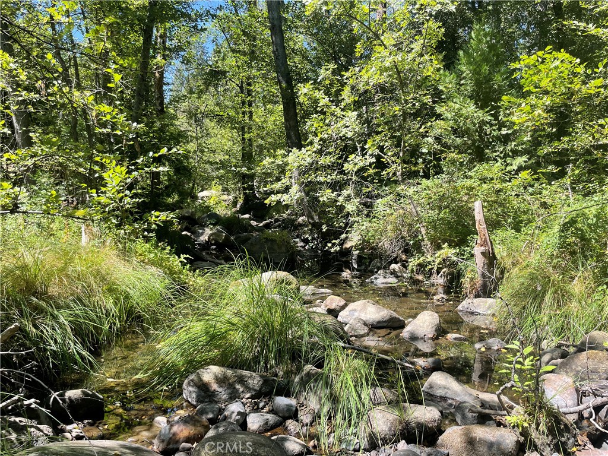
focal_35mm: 26
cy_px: 228
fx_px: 457
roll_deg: -1.1
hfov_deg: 67.3
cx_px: 304
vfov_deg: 53.1
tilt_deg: -3.7
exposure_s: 1/764
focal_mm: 4.2
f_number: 1.6
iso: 32
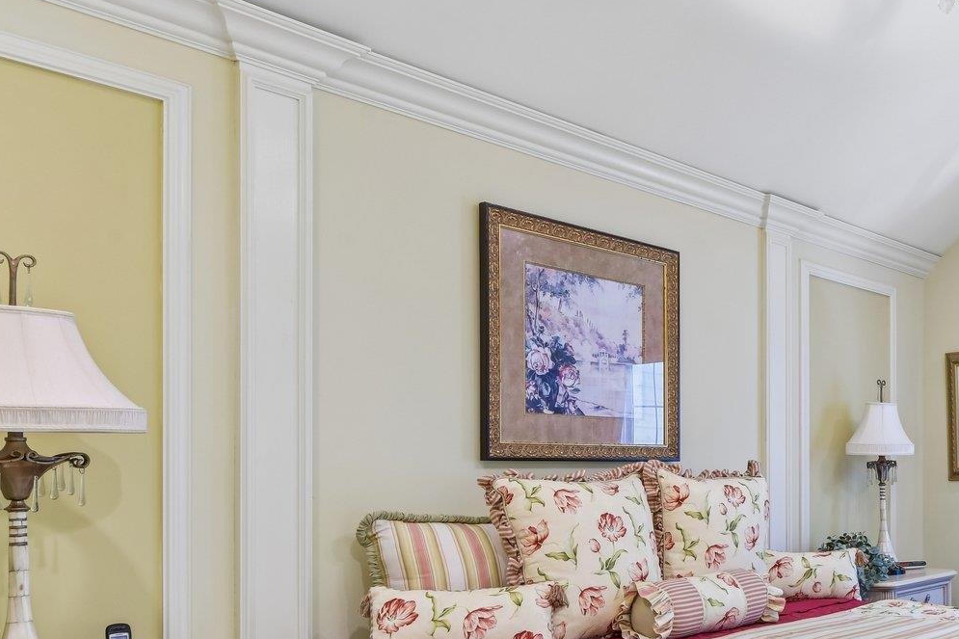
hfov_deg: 46.7
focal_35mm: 35
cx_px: 930
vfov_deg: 37.1
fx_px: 932
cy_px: 463
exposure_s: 1/3.33
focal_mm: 17
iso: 200
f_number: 9
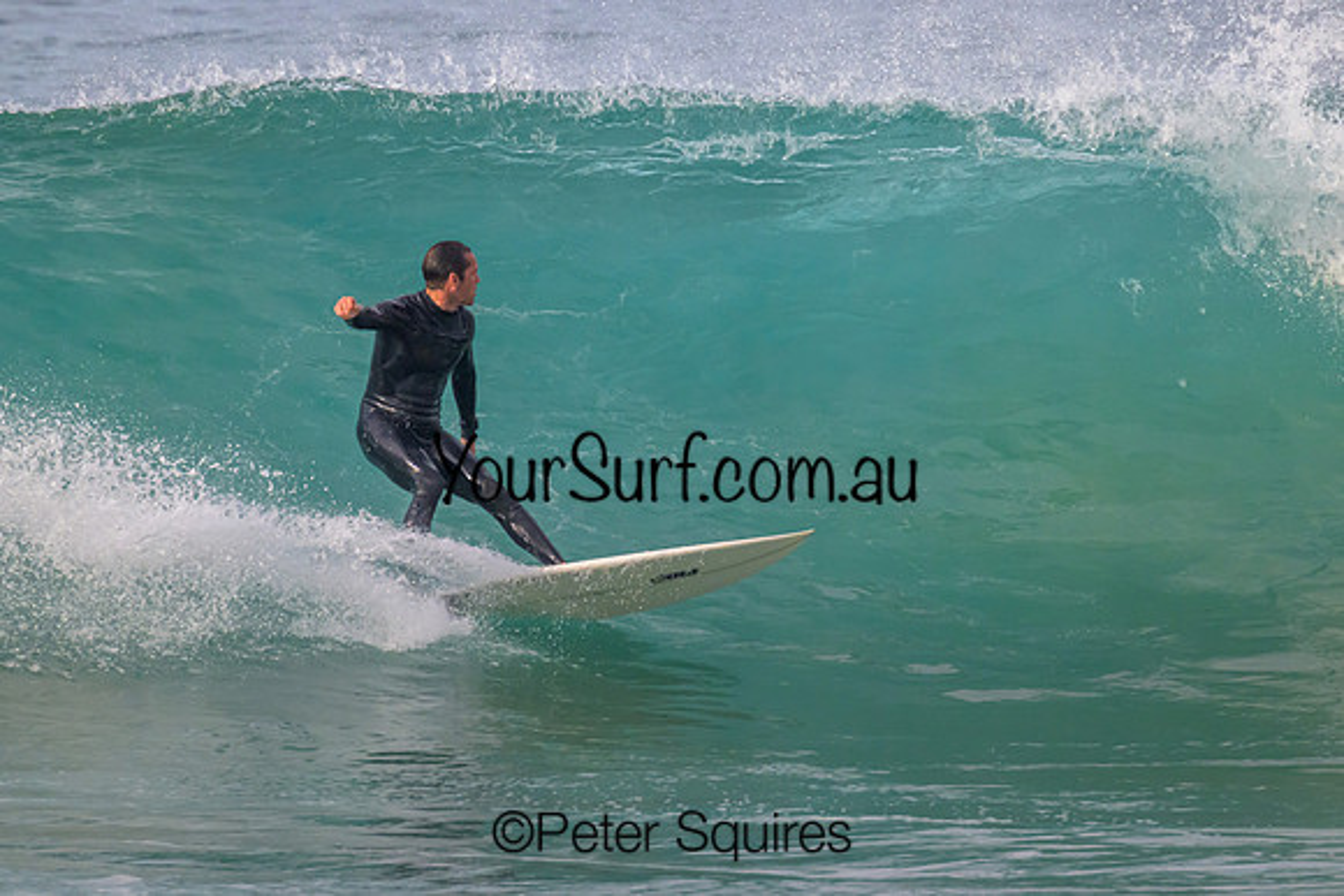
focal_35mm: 1033
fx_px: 38590
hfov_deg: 2.0
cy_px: 368
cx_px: 868
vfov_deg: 1.3
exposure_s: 1/2000
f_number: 11
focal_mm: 800
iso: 2000
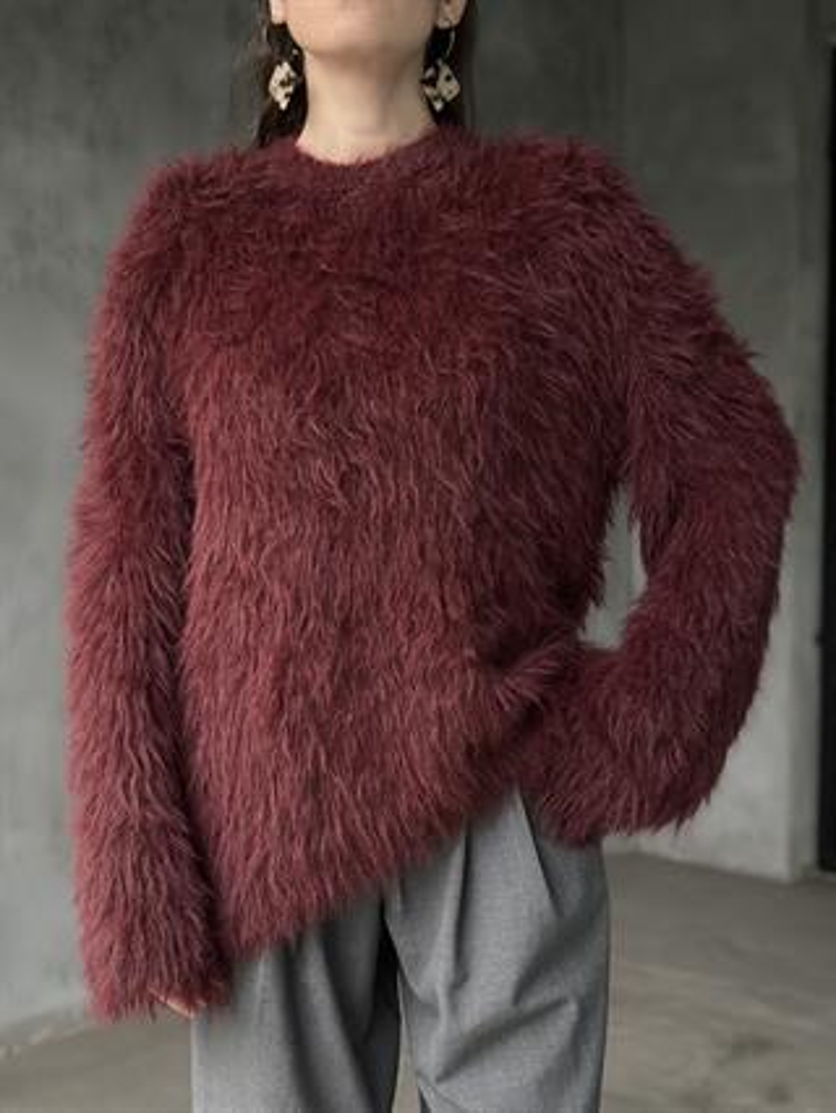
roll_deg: -0.4
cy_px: 556
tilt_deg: -3.5
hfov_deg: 30.3
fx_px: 1544
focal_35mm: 48
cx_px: 418
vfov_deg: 39.6
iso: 1000
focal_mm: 6.86
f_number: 1.78
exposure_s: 1/19
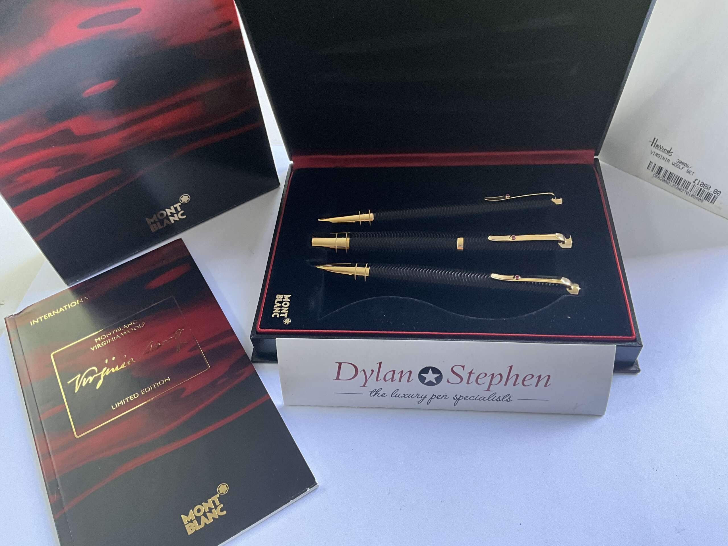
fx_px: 610
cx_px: 364
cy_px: 273
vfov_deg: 48.2
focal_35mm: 29
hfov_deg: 61.7
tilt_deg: -50.6
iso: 80
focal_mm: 3
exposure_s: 1/60
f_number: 1.8
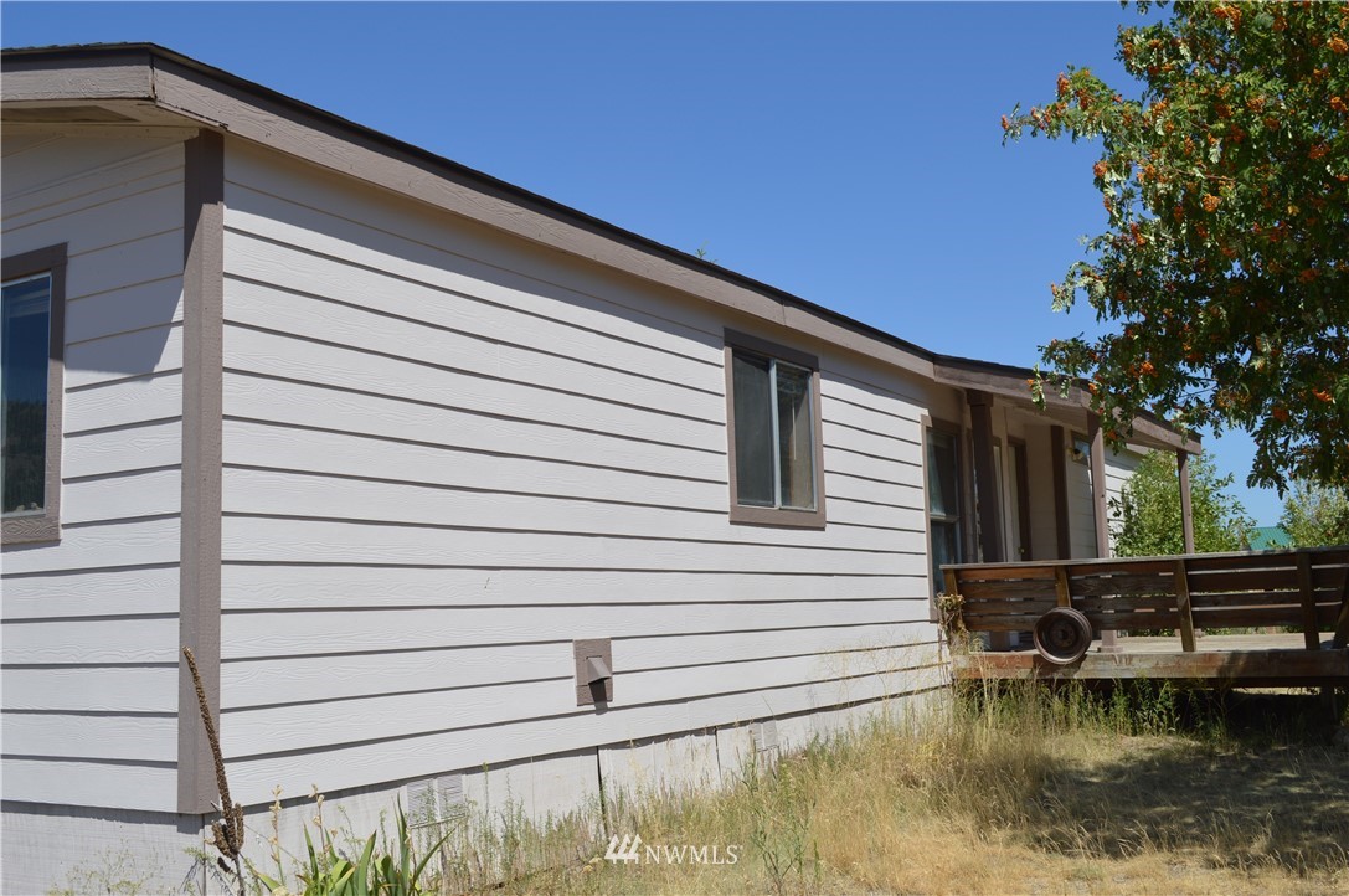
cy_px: 448
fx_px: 1347
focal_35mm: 36
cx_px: 674
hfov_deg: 53.2
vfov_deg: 36.8
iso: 100
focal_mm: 24
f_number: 8
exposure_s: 1/320
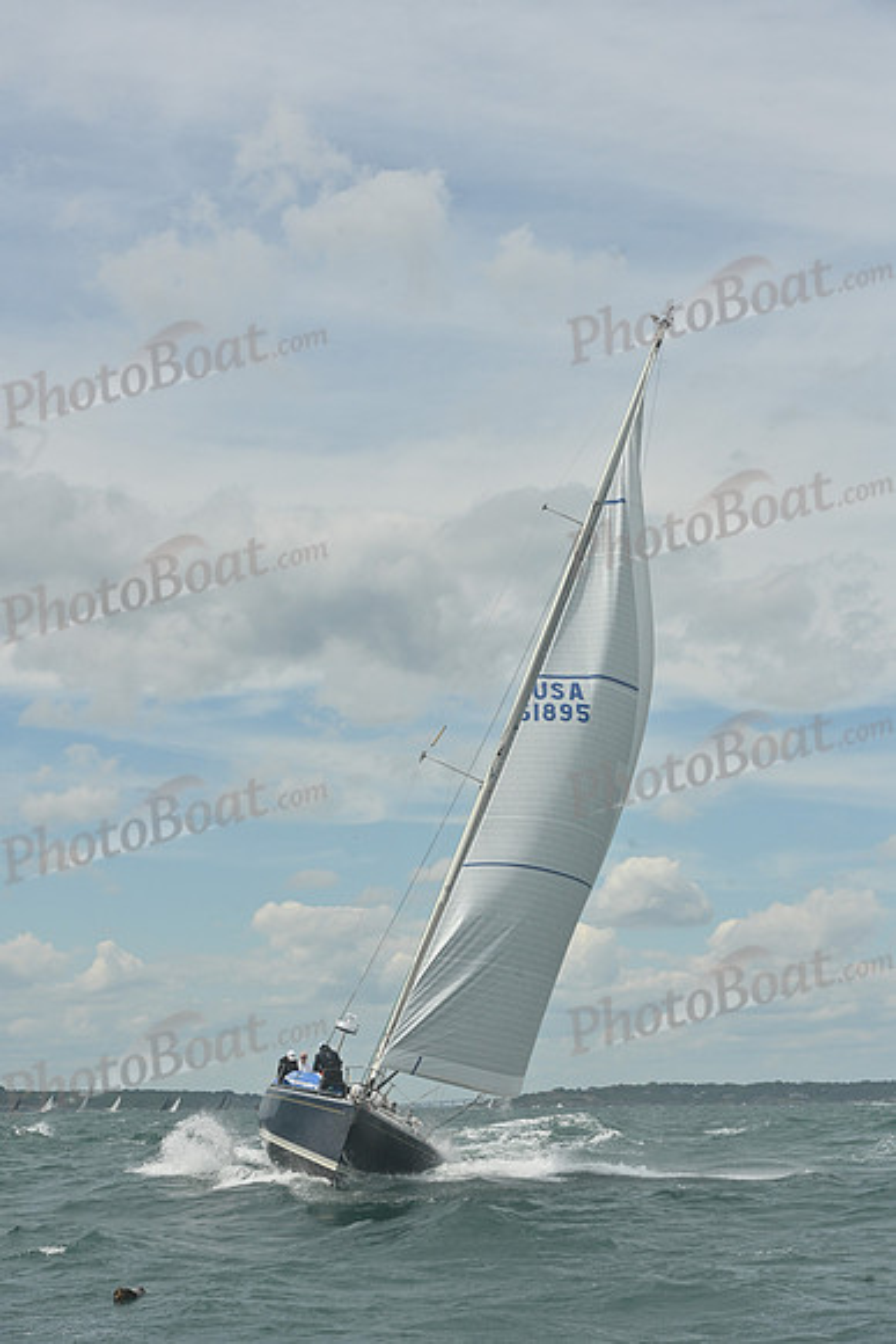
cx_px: 448
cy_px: 672
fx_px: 2612
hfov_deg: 19.5
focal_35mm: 70
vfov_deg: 28.8
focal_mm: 70
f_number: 13
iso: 320
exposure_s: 1/1250
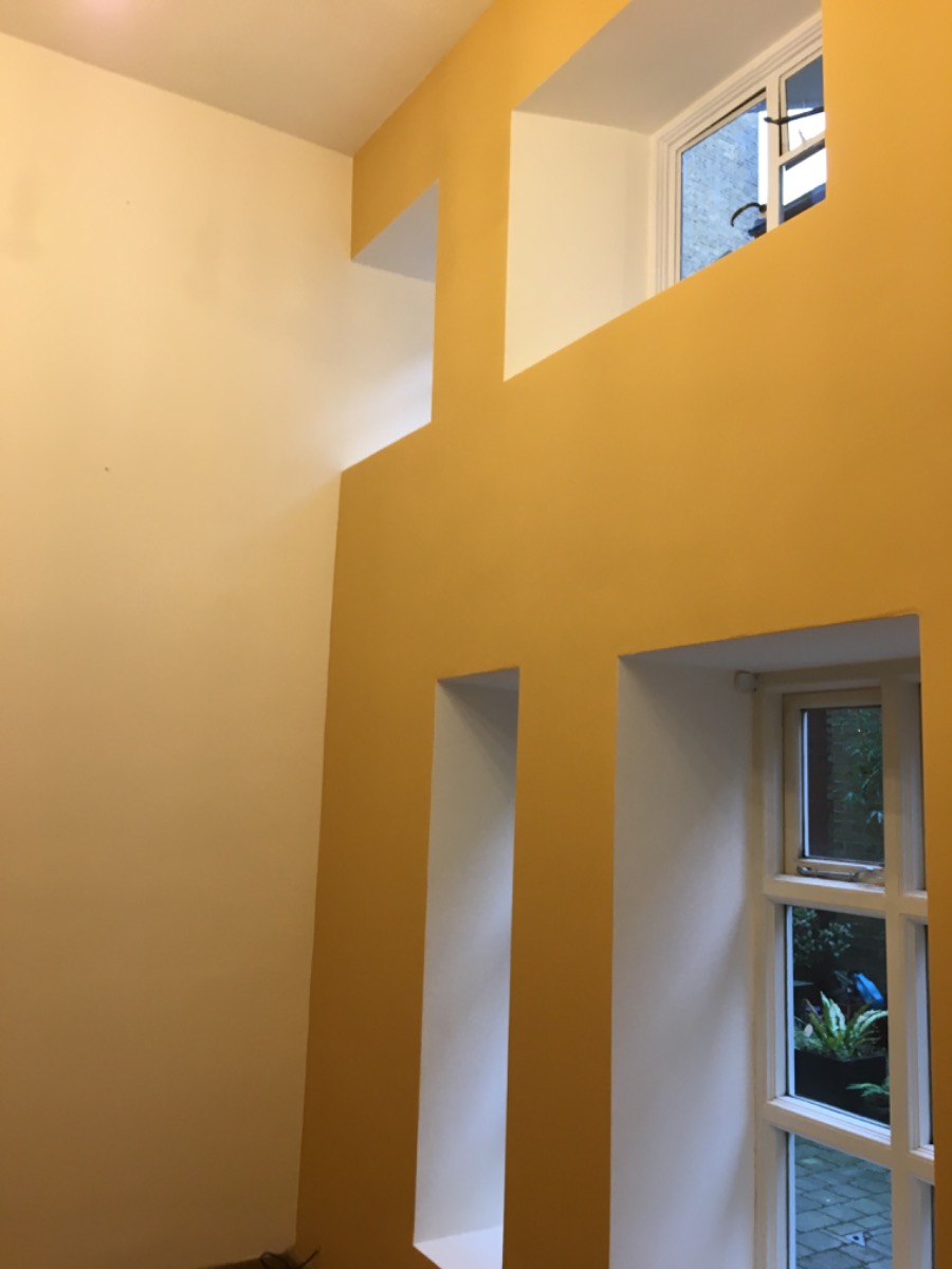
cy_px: 634
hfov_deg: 48.2
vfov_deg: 61.7
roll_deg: -1.9
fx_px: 1063
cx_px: 476
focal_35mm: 29
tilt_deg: +8.7
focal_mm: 4.15
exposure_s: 1/33
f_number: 2.2
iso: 80
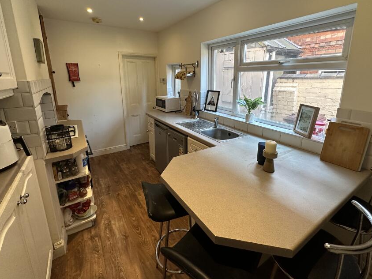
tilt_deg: -12.2
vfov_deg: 74.2
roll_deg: -0.3
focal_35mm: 17
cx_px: 193
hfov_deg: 91.0
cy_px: 117
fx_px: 183
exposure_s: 1/100
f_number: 2.2
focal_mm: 2.22
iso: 200
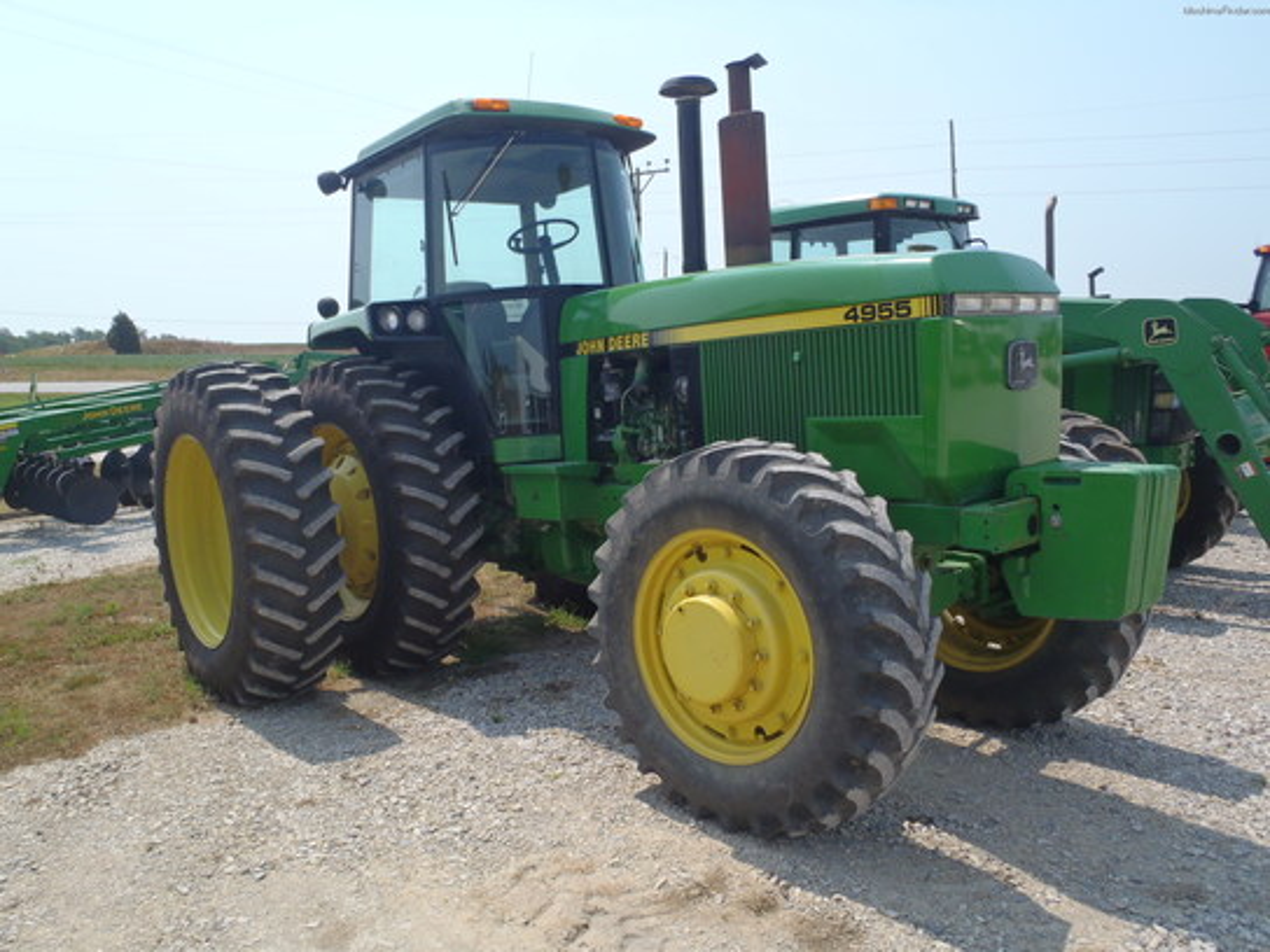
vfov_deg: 49.7
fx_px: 1027
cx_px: 635
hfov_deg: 63.4
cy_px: 476
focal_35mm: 28
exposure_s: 1/640
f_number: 3.9
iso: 80
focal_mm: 5
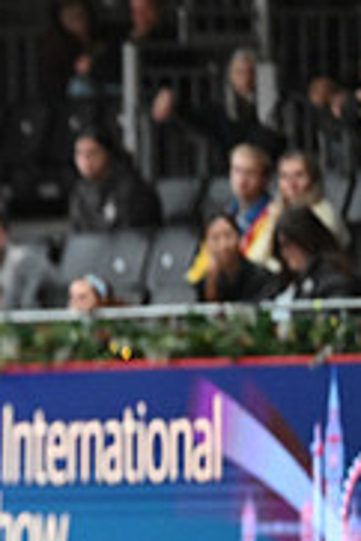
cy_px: 327
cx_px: -498
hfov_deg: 1.2
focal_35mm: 1123
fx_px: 16858
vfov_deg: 1.8
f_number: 4
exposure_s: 1/640
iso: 6400
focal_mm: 350
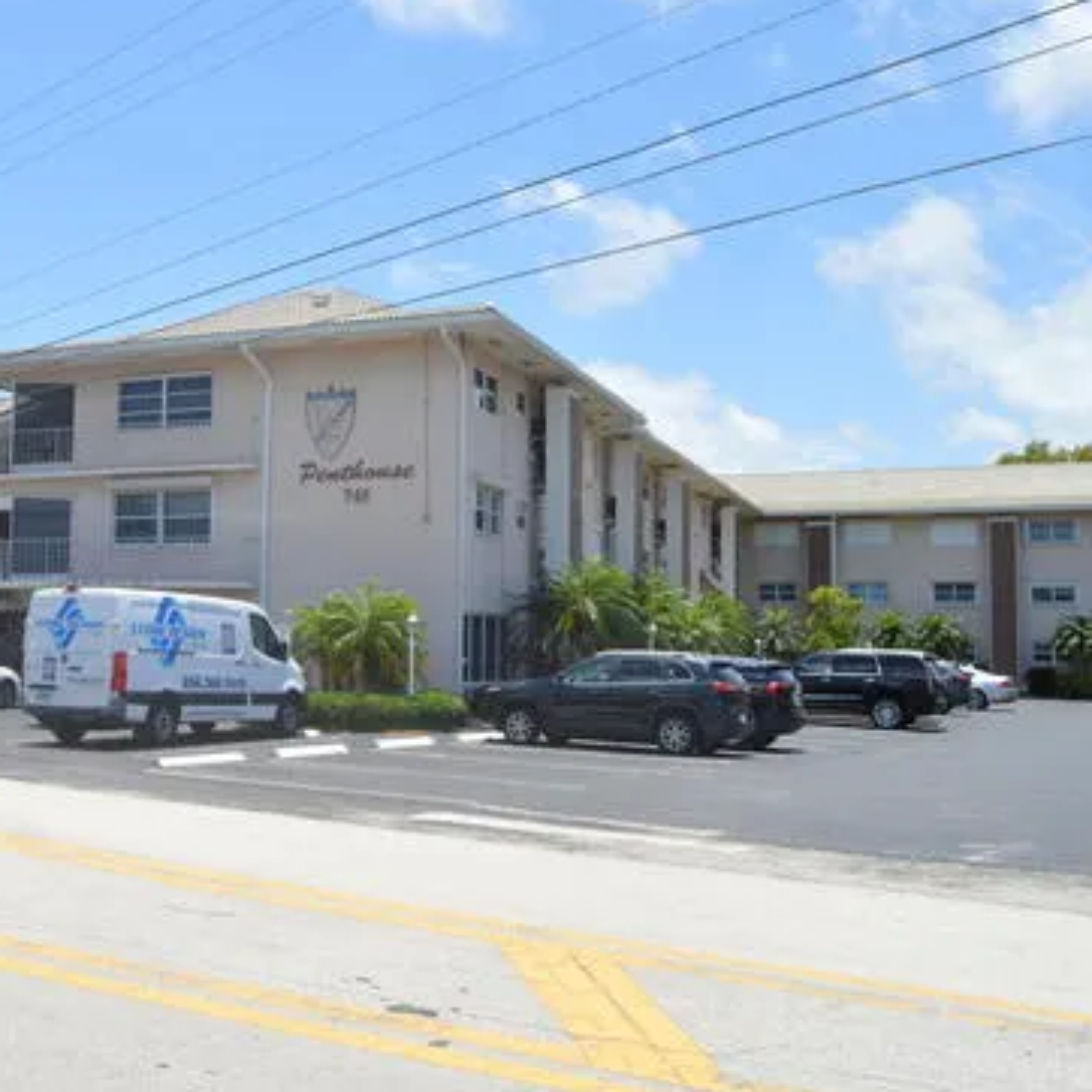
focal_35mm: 38
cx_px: 271
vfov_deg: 43.9
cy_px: 537
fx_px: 1356
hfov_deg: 42.5
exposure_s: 1/320
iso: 100
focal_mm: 18
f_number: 9
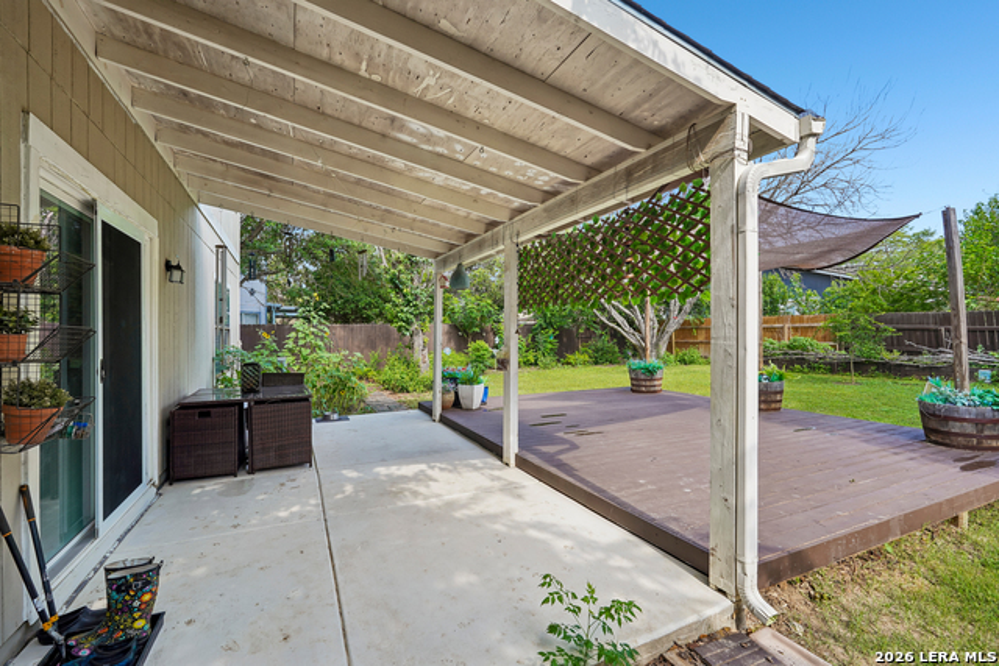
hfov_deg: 96.7
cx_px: 500
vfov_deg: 73.8
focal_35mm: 16
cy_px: 333
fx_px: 444
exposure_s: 1/50
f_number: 8
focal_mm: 16
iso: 100
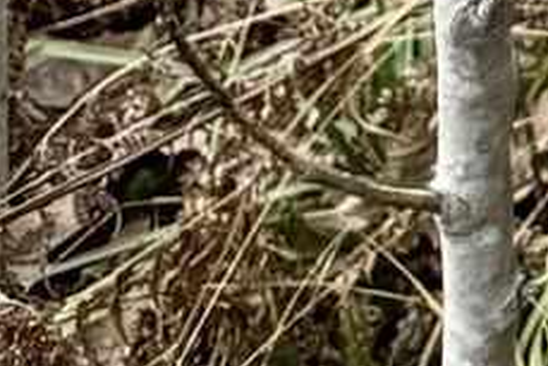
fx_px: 3823
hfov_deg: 7.1
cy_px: -1873
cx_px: 1752
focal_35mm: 251
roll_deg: -2.1
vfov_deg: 4.3
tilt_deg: -7.7
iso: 80
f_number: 1.78
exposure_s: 1/802
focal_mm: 6.76
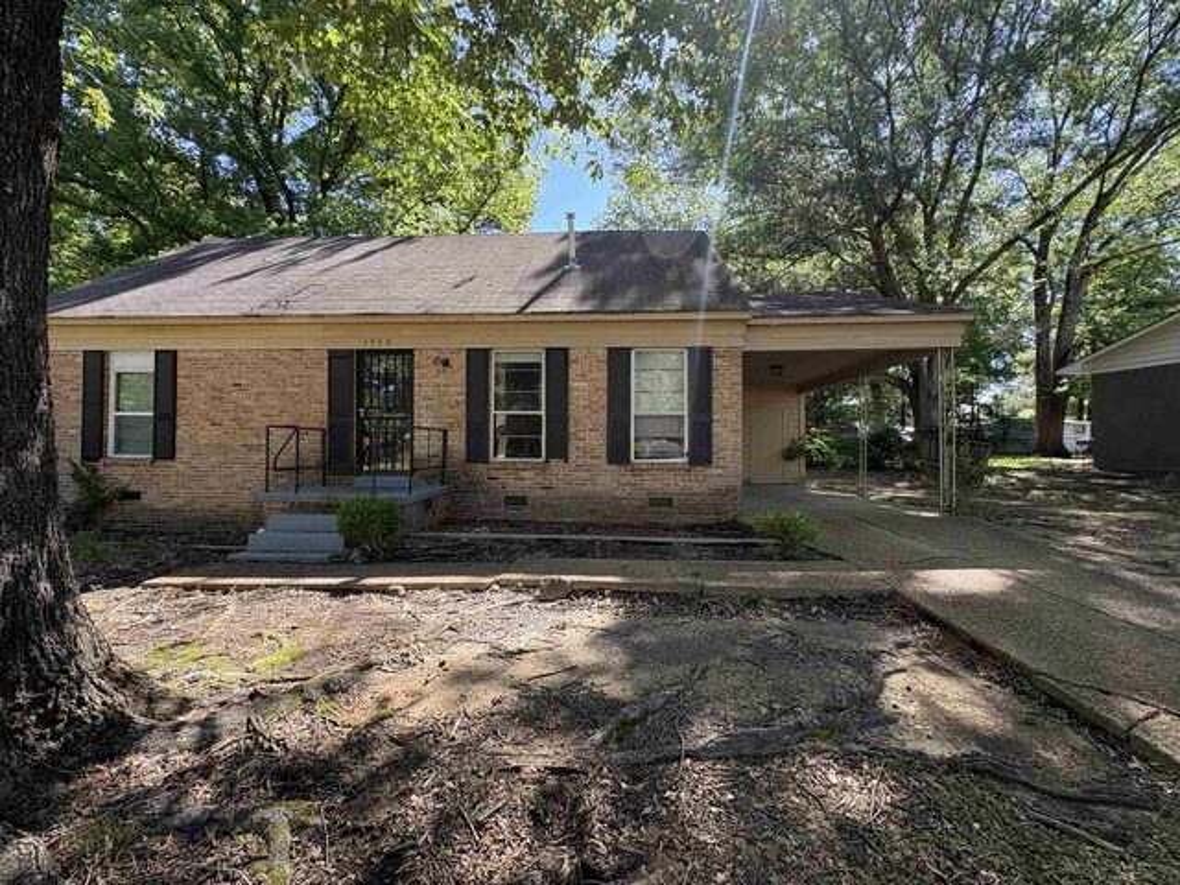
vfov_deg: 85.7
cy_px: 442
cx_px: 590
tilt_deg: +2.5
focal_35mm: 14
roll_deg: -1.0
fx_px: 477
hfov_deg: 102.1
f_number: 2.2
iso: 64
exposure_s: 1/149
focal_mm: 2.22
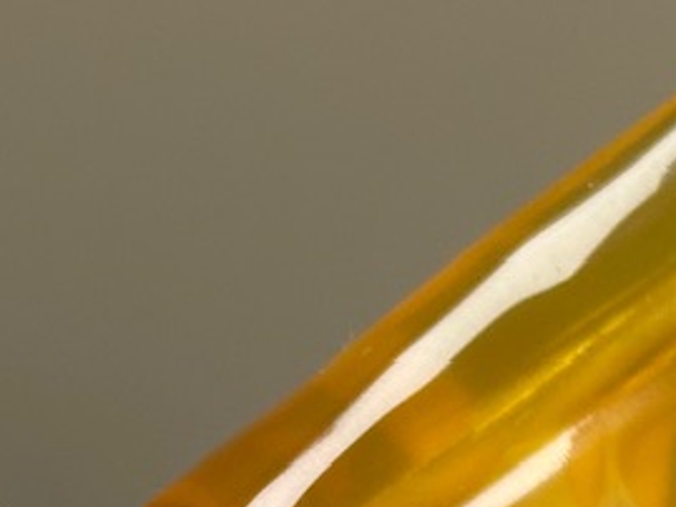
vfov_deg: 6.4
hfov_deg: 8.6
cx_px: 13
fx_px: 4454
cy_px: 863
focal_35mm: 228
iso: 50
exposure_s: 1/100
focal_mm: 6.86
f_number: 1.78
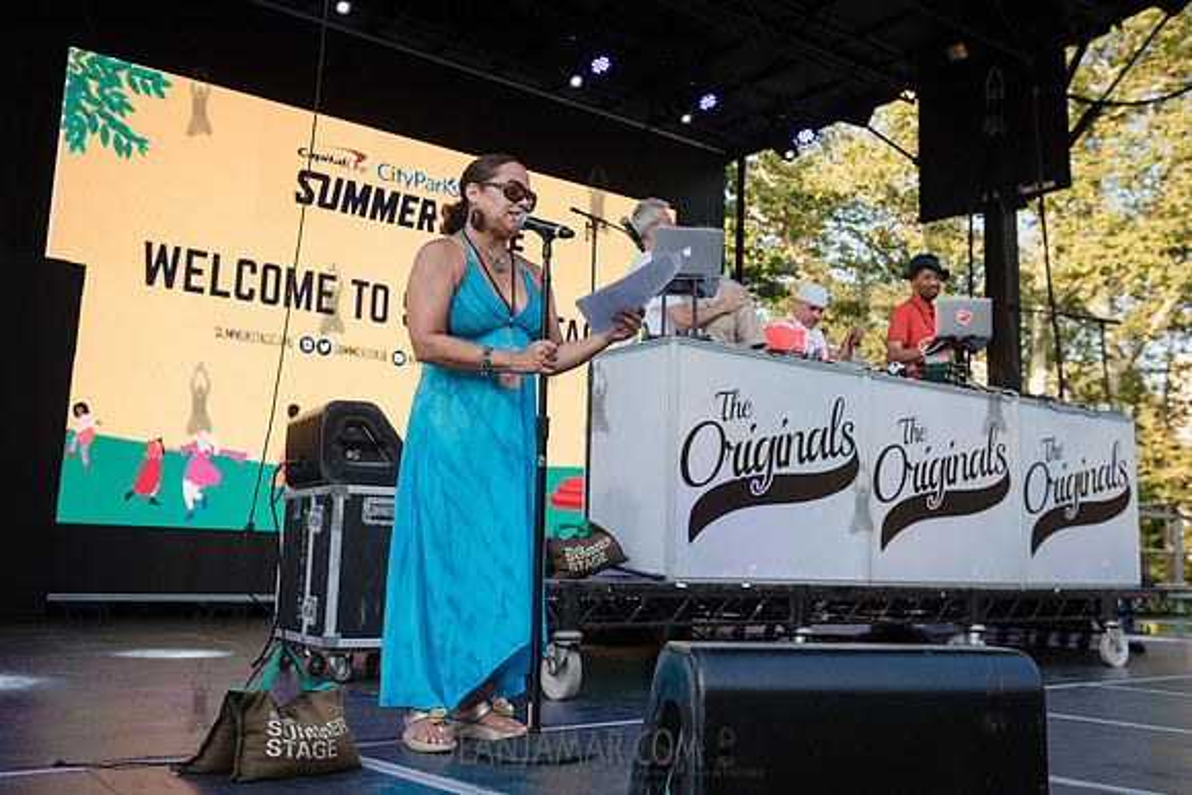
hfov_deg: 53.4
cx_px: 640
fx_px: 1185
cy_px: 351
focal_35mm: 36
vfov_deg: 37.1
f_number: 4
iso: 500
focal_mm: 32
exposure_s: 1/1000
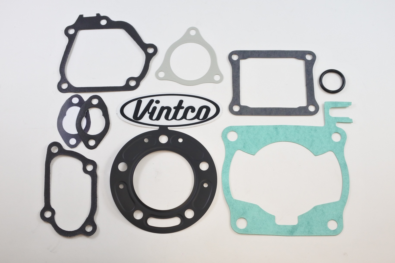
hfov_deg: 53.1
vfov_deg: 36.9
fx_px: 395
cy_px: 132
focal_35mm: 36
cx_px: 198
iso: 400
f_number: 4
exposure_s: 1/125
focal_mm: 13.4
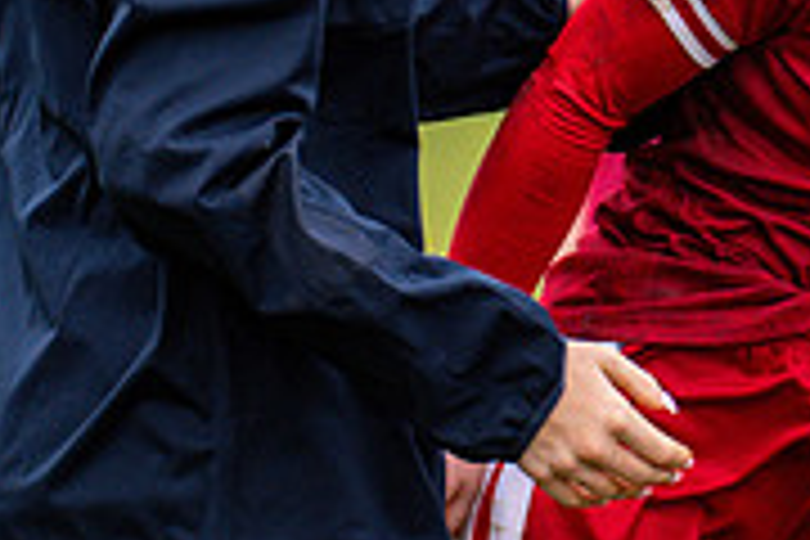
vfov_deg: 2.7
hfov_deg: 4.1
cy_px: -295
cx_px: 1030
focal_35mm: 499
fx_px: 11227
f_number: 2.8
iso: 1250
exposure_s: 1/400
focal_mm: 155
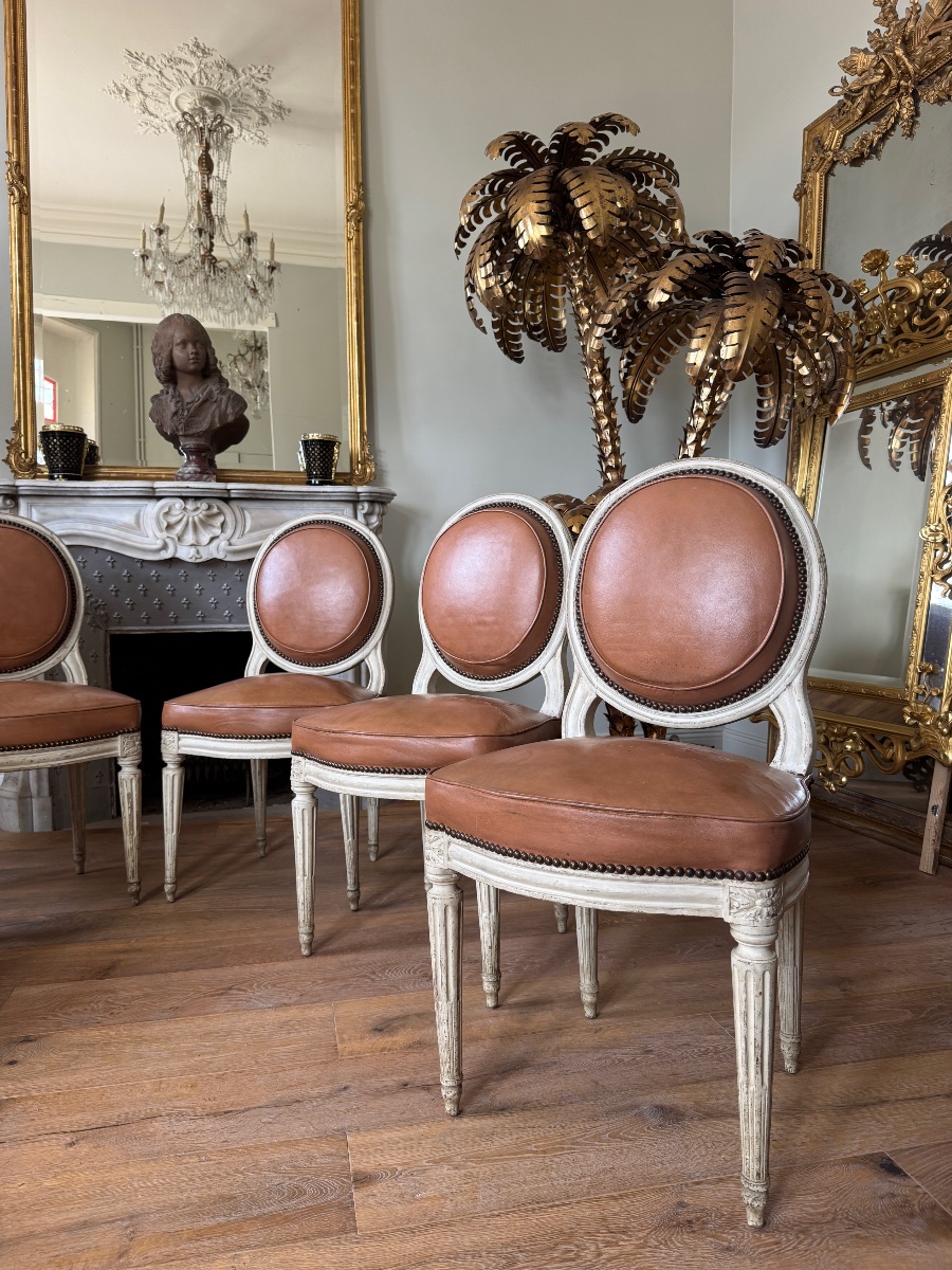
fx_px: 880
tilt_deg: -2.7
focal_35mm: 24
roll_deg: +0.0
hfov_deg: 56.8
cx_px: 476
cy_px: 635
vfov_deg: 71.6
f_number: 1.78
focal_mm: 6.76
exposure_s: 1/121
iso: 160
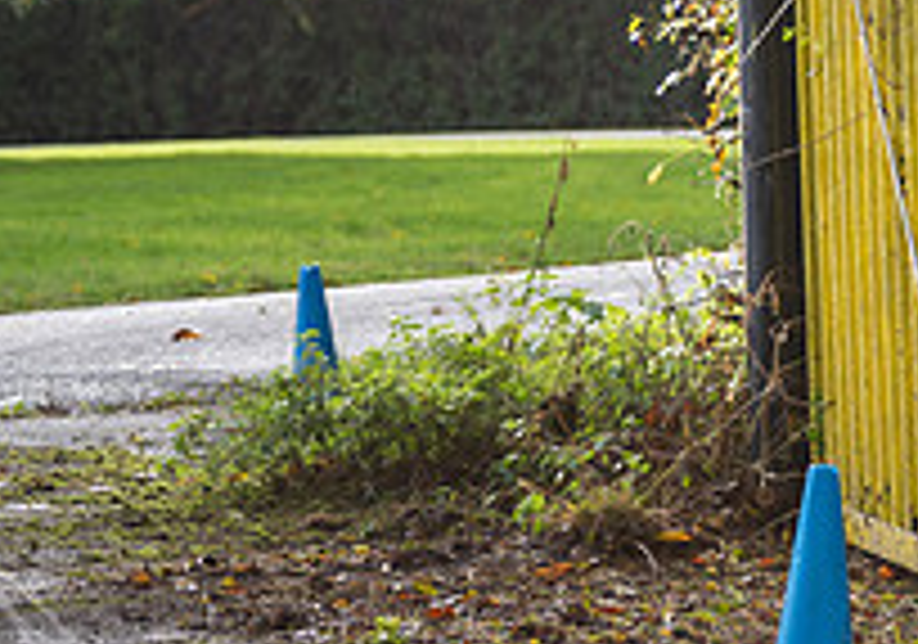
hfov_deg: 9.1
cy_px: 160
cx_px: -469
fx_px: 5622
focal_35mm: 217
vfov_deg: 6.5
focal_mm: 62
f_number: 2.8
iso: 200
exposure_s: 1/640
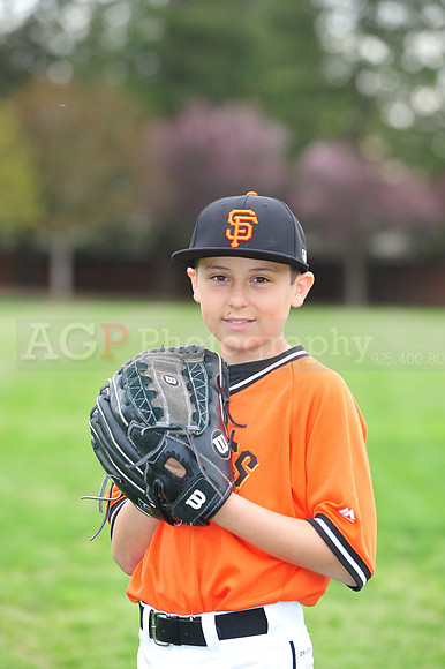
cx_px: 222
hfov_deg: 8.8
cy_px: 334
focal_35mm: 155
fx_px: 2877
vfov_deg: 13.3
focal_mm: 155
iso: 400
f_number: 5
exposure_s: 1/250
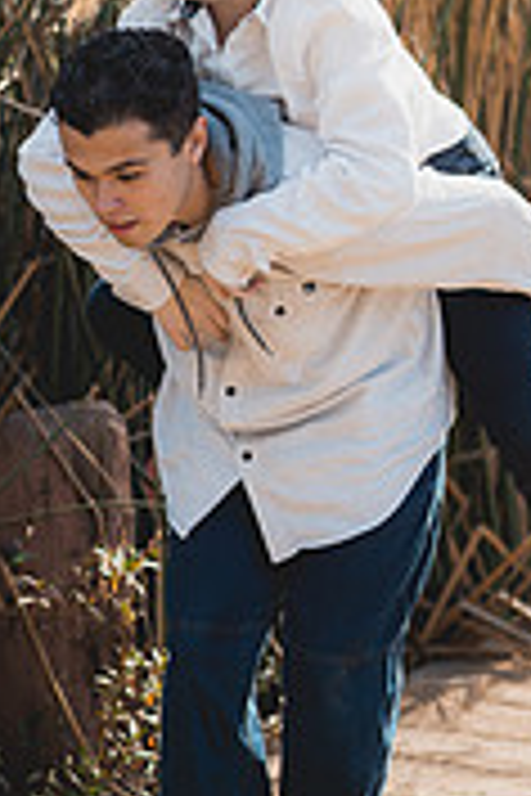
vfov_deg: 16.1
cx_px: 261
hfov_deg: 10.8
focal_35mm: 127
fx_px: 2810
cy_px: 283
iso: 250
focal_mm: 50
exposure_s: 1/4000
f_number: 1.4
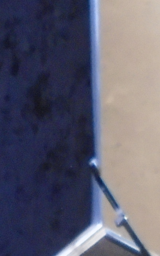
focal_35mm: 145
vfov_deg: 13.8
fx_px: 1012
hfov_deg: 9.0
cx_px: 117
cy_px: 342
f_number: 3.2
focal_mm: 4.6
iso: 400
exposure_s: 1/30
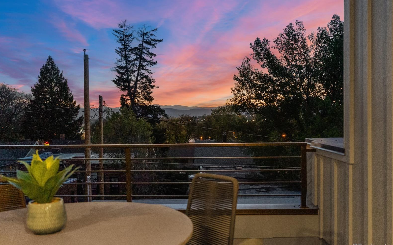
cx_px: 195
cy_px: 120
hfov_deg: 54.0
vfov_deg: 35.3
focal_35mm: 36
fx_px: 386
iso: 12800
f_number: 4
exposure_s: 1/250
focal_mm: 35
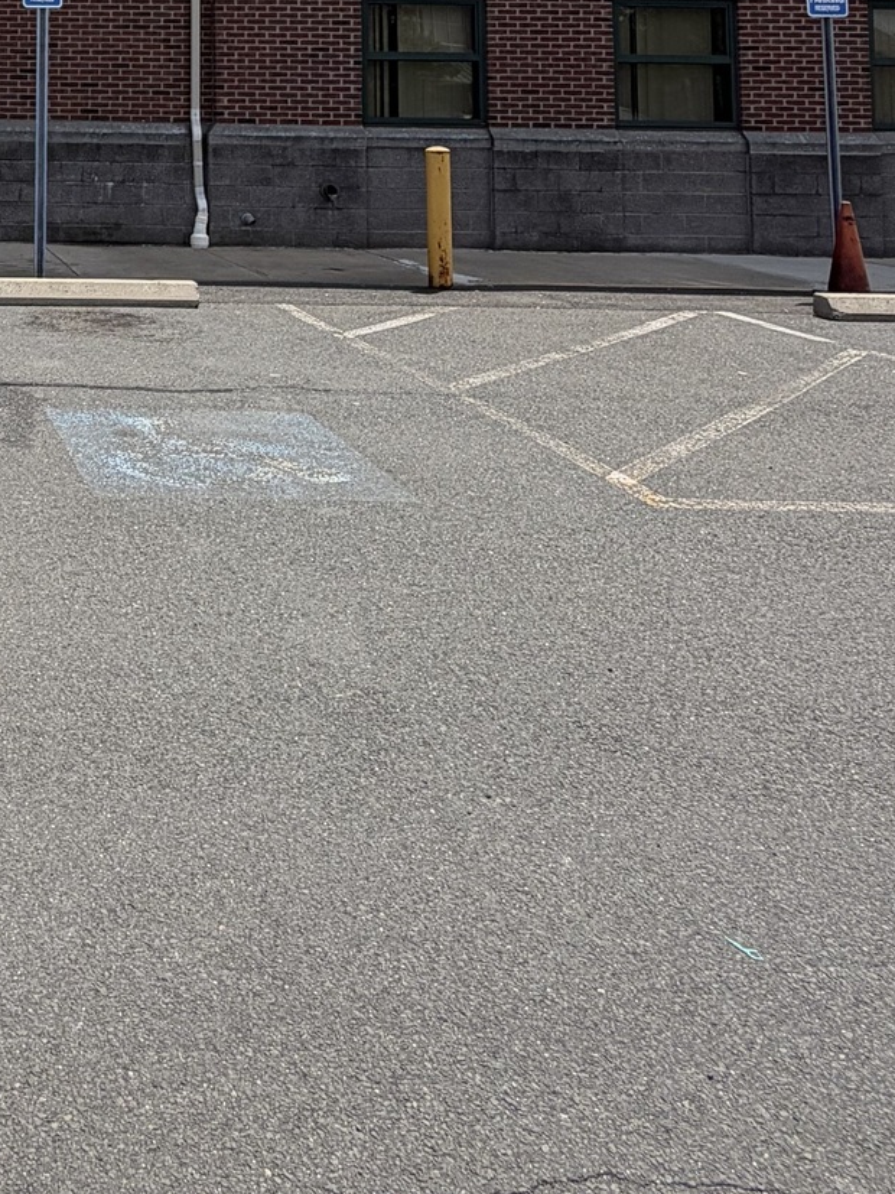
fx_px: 1345
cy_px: 36
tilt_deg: +3.8
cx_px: -178
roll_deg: -1.6
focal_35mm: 39
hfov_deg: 31.1
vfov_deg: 42.3
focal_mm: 2.22
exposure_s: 1/985
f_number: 2.2
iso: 20
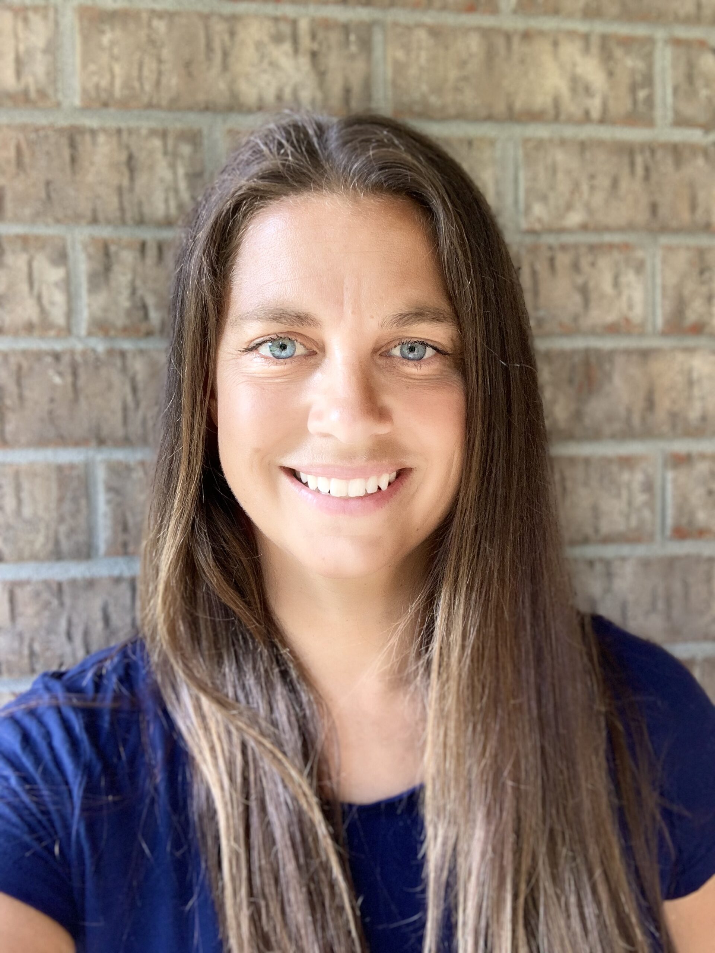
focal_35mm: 32
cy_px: 476
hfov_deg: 44.2
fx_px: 881
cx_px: 358
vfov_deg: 56.8
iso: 64
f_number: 2.2
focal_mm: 2.87
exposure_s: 1/69
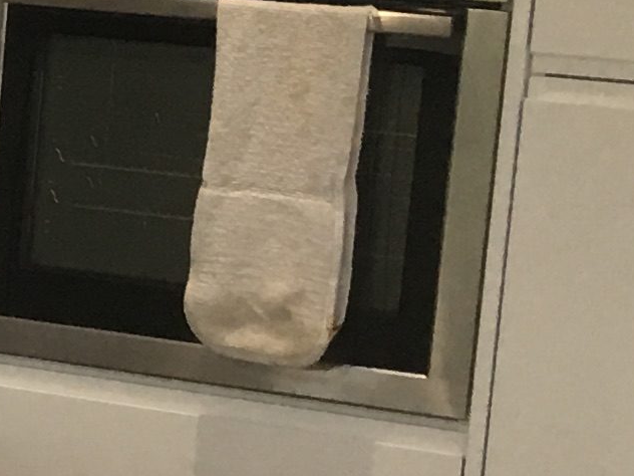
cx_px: -1198
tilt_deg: -9.9
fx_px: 3388
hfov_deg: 8.9
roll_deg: -0.2
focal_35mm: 185
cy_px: 292
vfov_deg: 8.0
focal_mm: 4.15
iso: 32
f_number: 2.2
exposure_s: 1/33
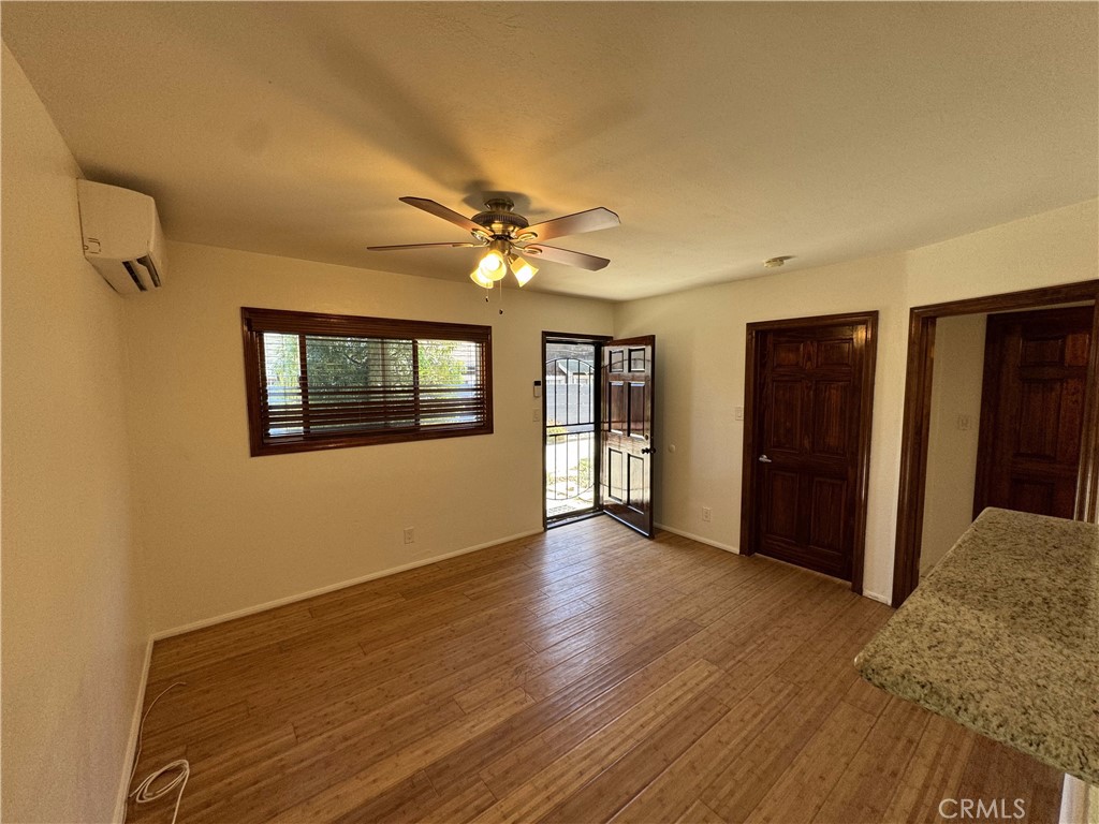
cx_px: 550
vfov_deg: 85.7
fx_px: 444
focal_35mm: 14
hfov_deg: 102.1
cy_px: 412
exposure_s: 1/99
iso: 125
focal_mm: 2.22
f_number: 2.2
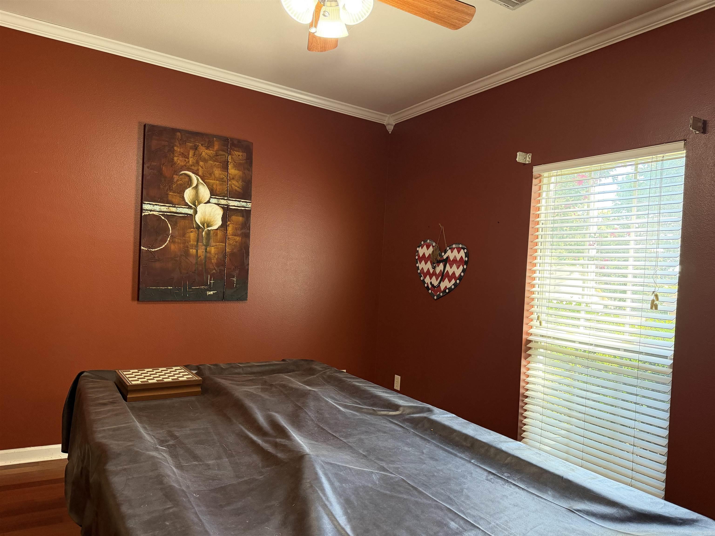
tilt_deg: +1.0
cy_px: 268
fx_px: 496
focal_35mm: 24
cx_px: 358
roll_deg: -2.9
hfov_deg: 71.6
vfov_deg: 56.8
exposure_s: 1/60
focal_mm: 6.76
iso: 320
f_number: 1.78
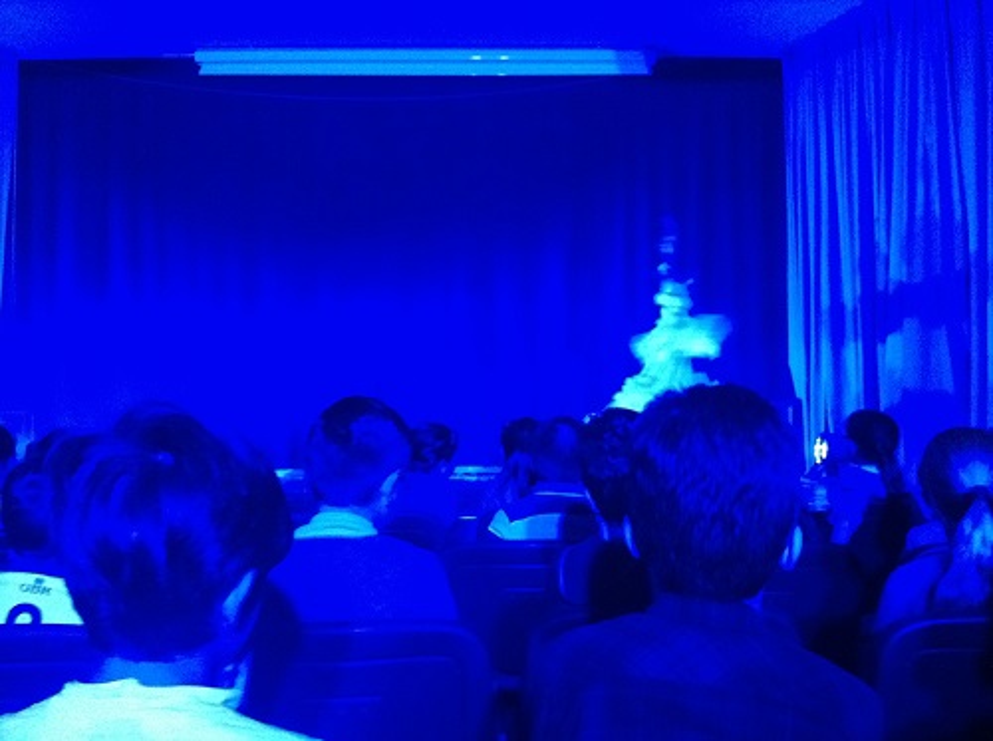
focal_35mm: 35
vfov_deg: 40.6
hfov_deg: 52.7
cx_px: 496
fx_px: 1002
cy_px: 370
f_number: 2.8
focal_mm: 3.85
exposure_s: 1/15
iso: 1000
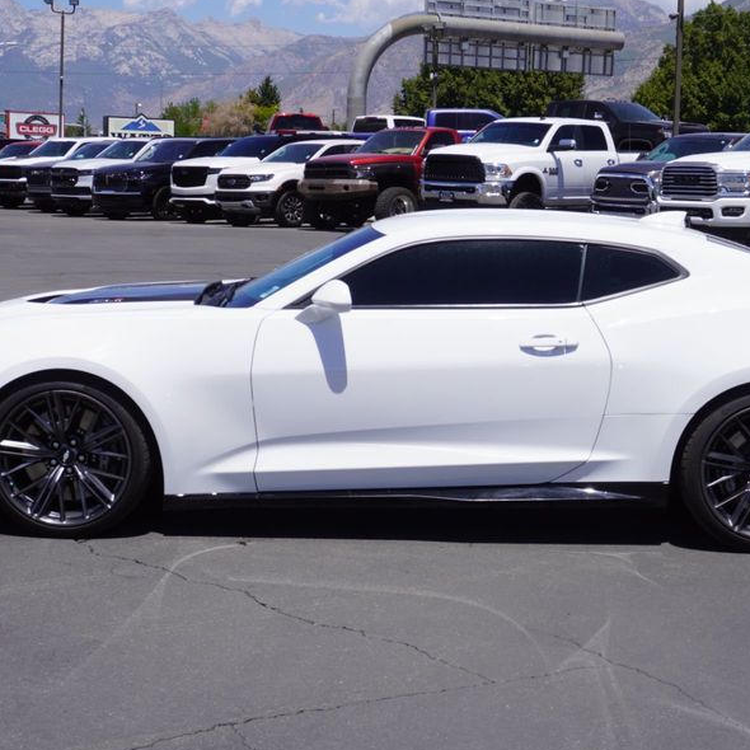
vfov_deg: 27.7
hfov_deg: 27.7
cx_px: 437
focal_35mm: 62
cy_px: 409
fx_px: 1520
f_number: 11
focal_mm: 28
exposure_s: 1/200
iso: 100
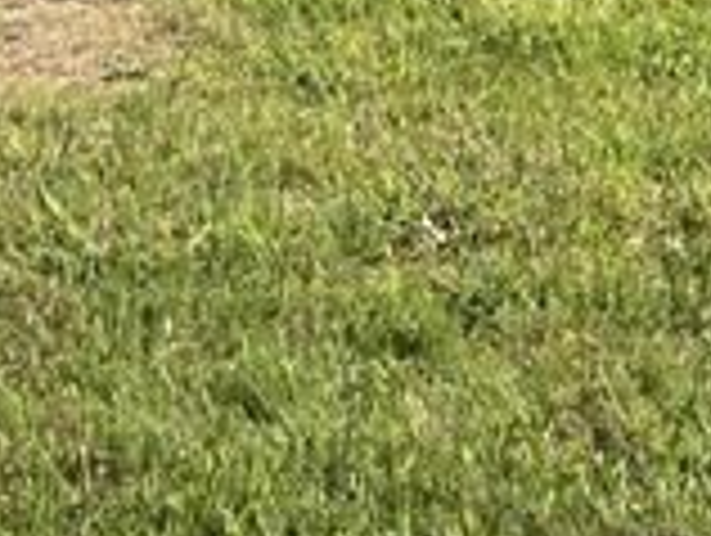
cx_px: 459
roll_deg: -0.3
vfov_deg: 12.6
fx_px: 2160
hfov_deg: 18.7
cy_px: -500
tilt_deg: -3.9
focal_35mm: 105
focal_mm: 5.7
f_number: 1.5
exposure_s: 1/2252
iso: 50
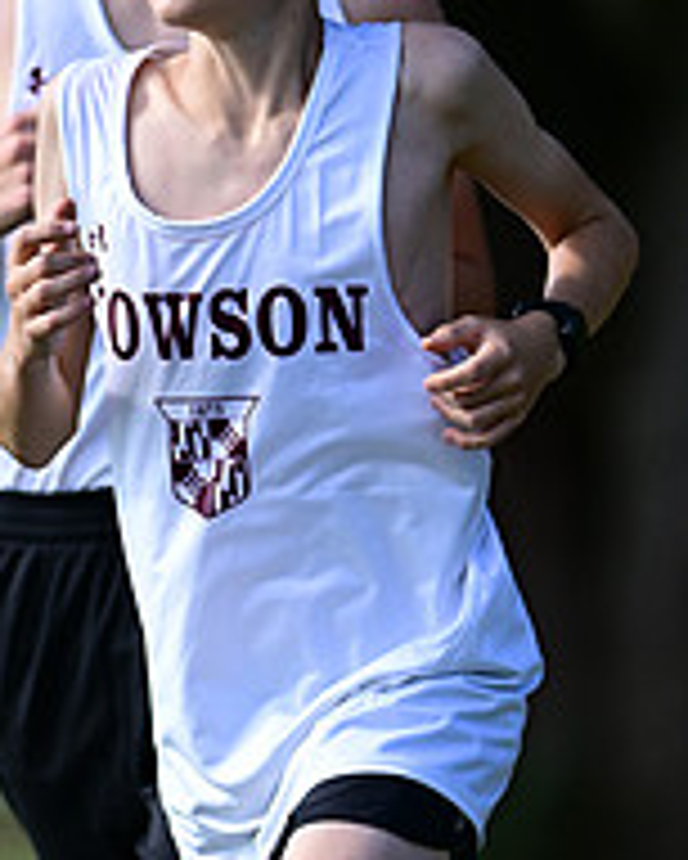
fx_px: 21694
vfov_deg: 2.3
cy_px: 617
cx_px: 250
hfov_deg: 1.8
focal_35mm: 853
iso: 400
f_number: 2.8
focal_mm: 300
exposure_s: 1/2500
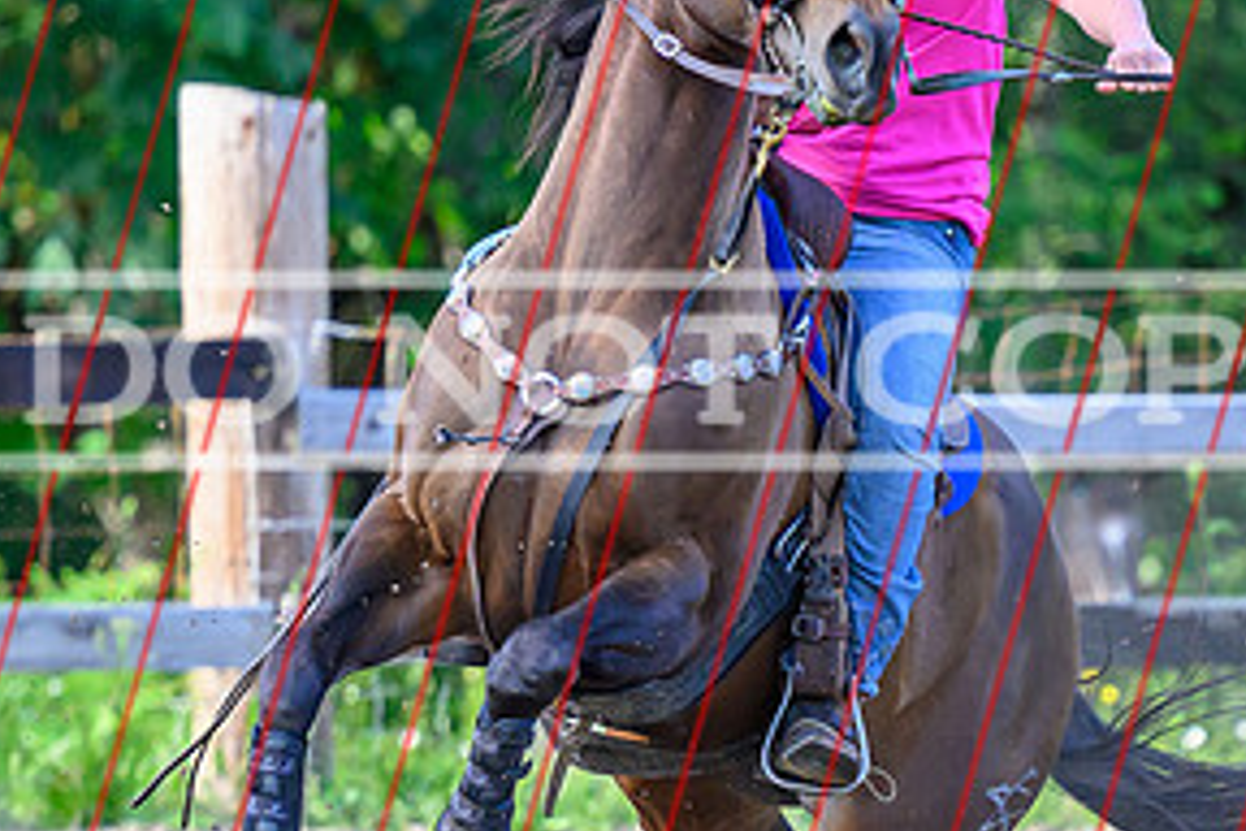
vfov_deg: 2.7
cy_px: 634
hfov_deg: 4.0
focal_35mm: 516
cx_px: 785
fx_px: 17858
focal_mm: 150
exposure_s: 1/2500
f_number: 2.8
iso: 1400
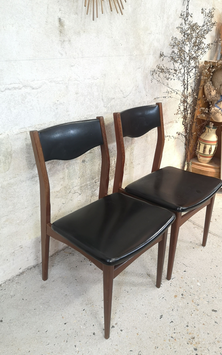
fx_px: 281
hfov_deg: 43.1
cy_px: 176
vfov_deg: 64.6
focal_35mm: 29
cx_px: 121
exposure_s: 1/50
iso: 200
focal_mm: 5.58
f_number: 1.8
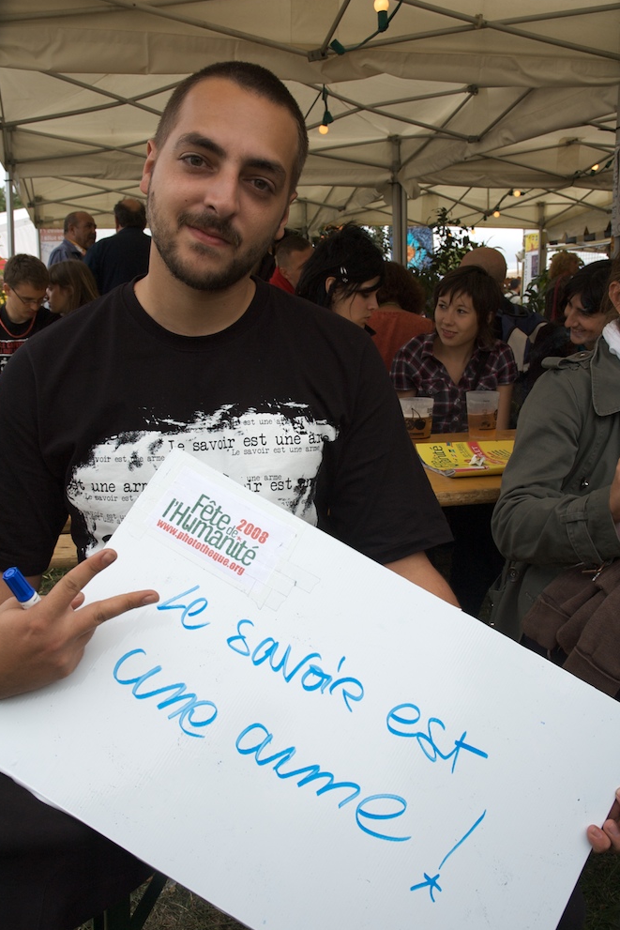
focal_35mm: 34
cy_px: 474
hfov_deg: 38.9
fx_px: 878
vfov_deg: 55.8
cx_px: 307
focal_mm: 22
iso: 200
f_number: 7.1
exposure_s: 1/200
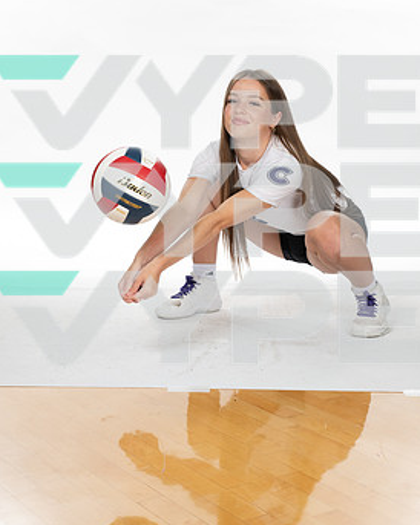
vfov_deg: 27.5
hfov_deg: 22.1
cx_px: 216
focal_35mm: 69
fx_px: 1073
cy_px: 211
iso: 800
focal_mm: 56
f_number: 7.1
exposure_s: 1/320
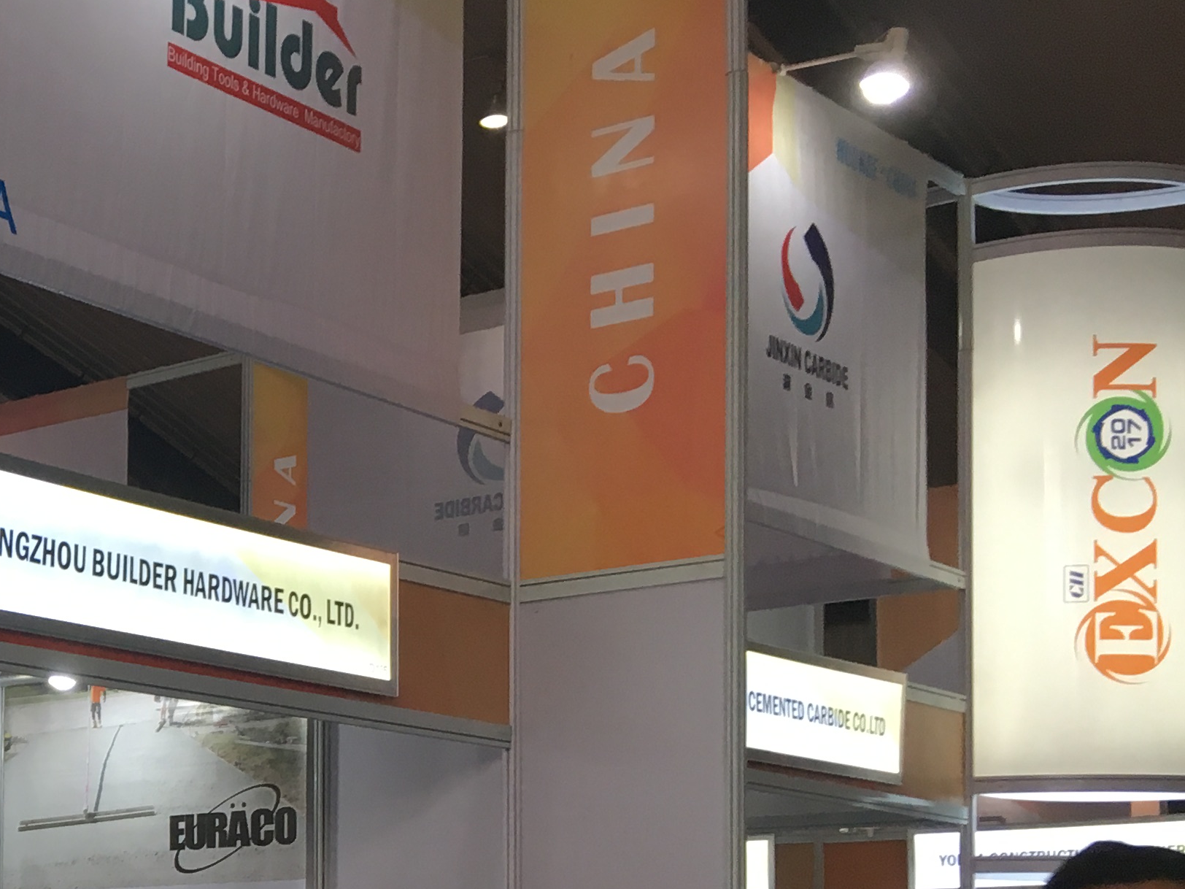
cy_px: 914
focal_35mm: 72
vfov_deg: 19.8
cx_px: -279
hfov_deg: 24.2
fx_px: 2465
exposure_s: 1/33
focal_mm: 4.15
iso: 25
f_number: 2.2
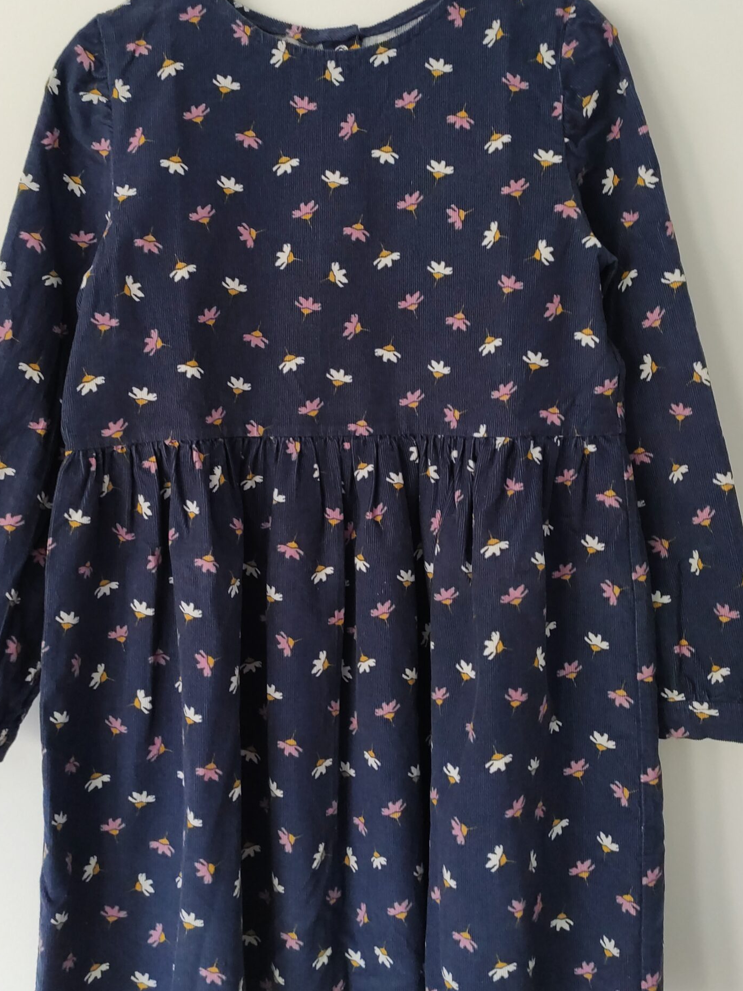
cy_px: 426
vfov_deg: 51.2
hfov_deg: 39.6
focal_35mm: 36
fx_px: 1030
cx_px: 346
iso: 549
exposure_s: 1/33
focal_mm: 4.77
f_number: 1.75
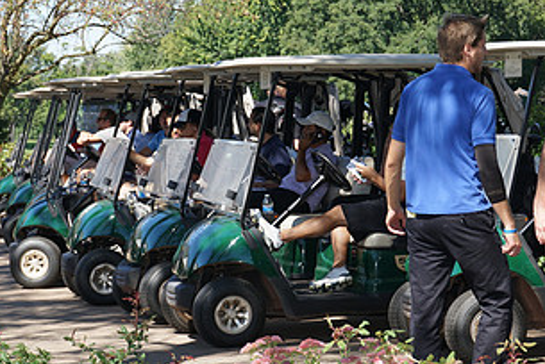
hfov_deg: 15.4
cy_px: 185
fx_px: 2015
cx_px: 325
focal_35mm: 133
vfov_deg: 10.3
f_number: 9
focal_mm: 70
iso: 200
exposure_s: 1/200
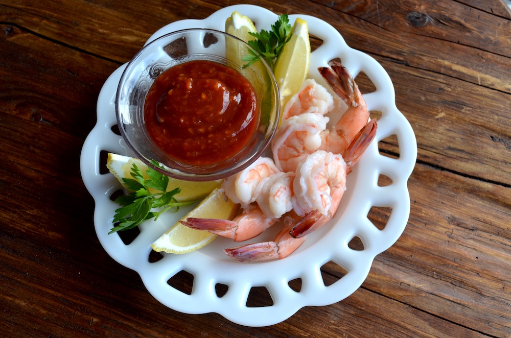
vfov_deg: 31.7
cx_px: 256
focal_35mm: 42
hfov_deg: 46.5
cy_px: 169
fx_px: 595
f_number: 5.6
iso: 200
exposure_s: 1/125
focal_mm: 28
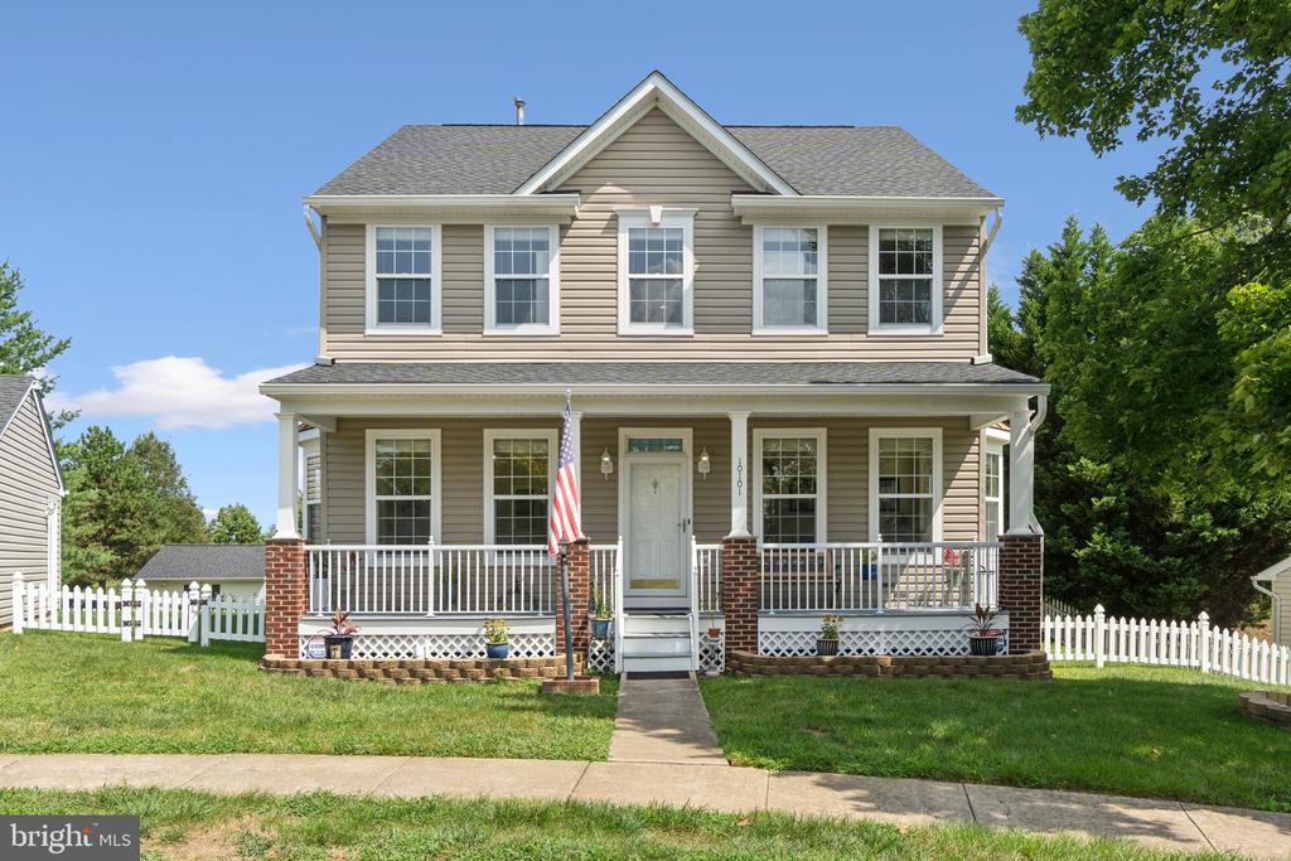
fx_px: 807
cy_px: 430
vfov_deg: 56.2
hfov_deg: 77.3
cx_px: 646
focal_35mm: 22
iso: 100
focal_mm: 15
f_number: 9
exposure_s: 1/160
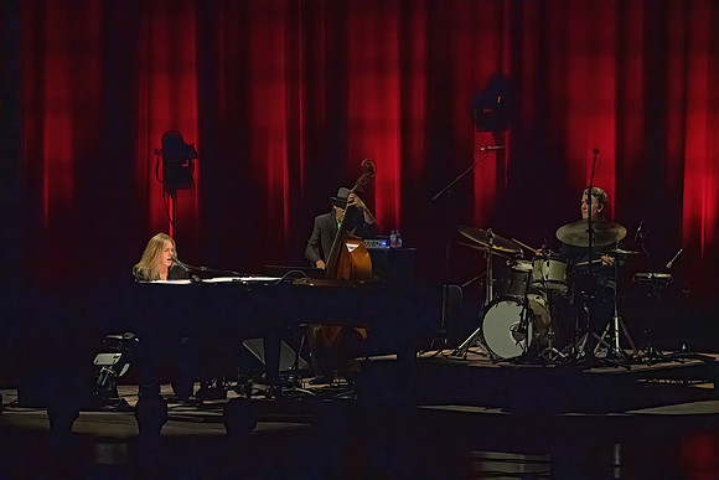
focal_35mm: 132
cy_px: 240
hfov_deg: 15.5
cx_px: 360
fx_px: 2637
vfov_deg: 10.4
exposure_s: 1/320
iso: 25600
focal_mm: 132
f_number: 8
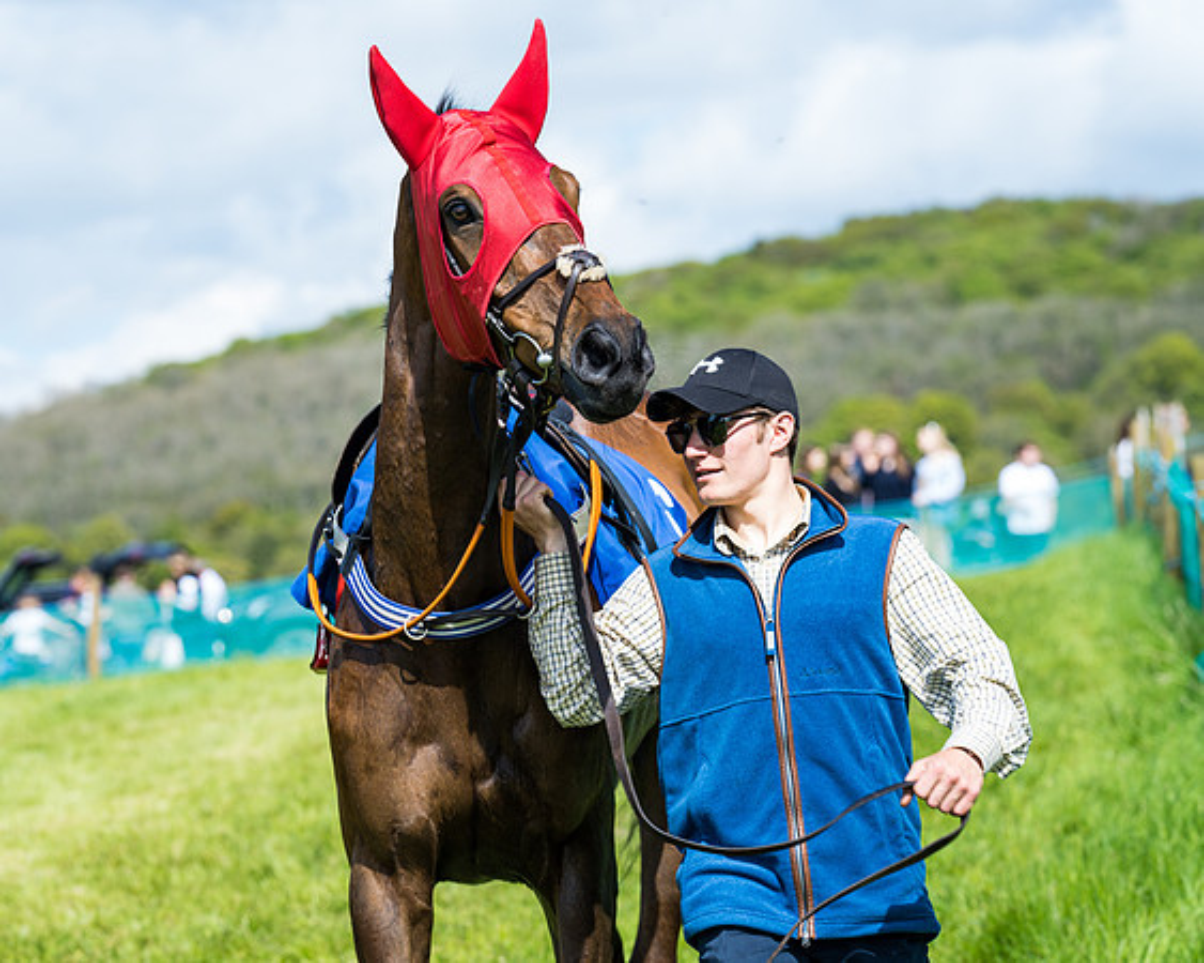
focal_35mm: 158
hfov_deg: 12.2
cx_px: 453
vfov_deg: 9.8
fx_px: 5629
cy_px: 463
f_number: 5.6
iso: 50
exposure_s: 1/250
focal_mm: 135
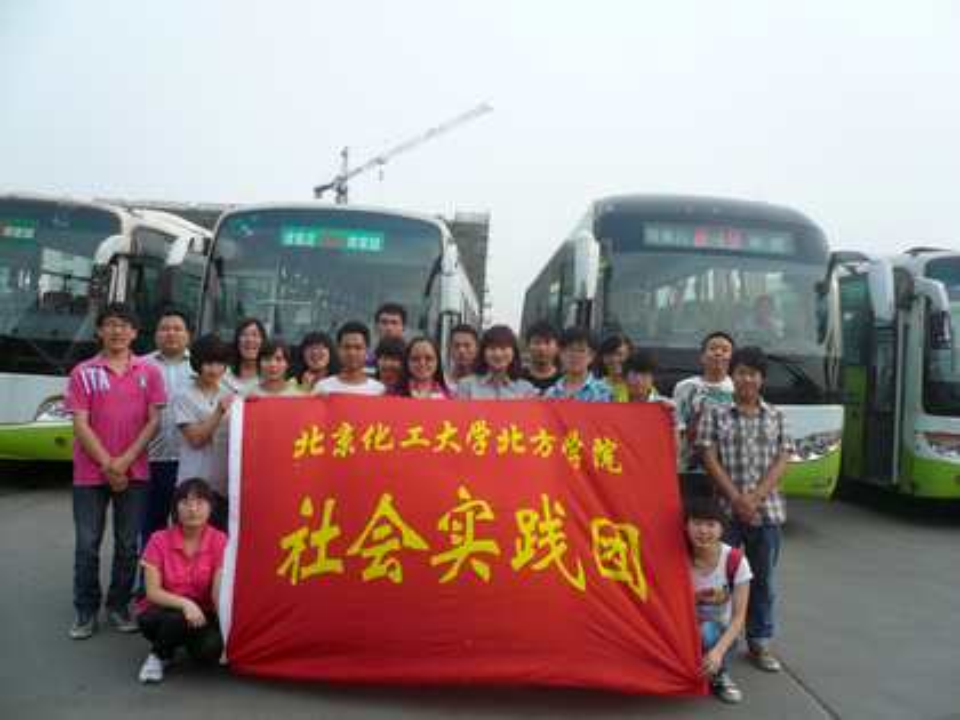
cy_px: 360
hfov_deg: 63.4
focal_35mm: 28
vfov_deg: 49.7
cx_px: 480
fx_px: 777
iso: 100
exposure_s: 1/640
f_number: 2.8
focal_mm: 4.6
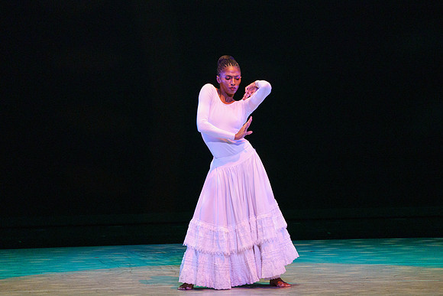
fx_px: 5440
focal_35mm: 442
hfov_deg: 4.7
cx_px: 233
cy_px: 151
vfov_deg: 3.1
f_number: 6.3
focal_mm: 400
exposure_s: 1/400
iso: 5000
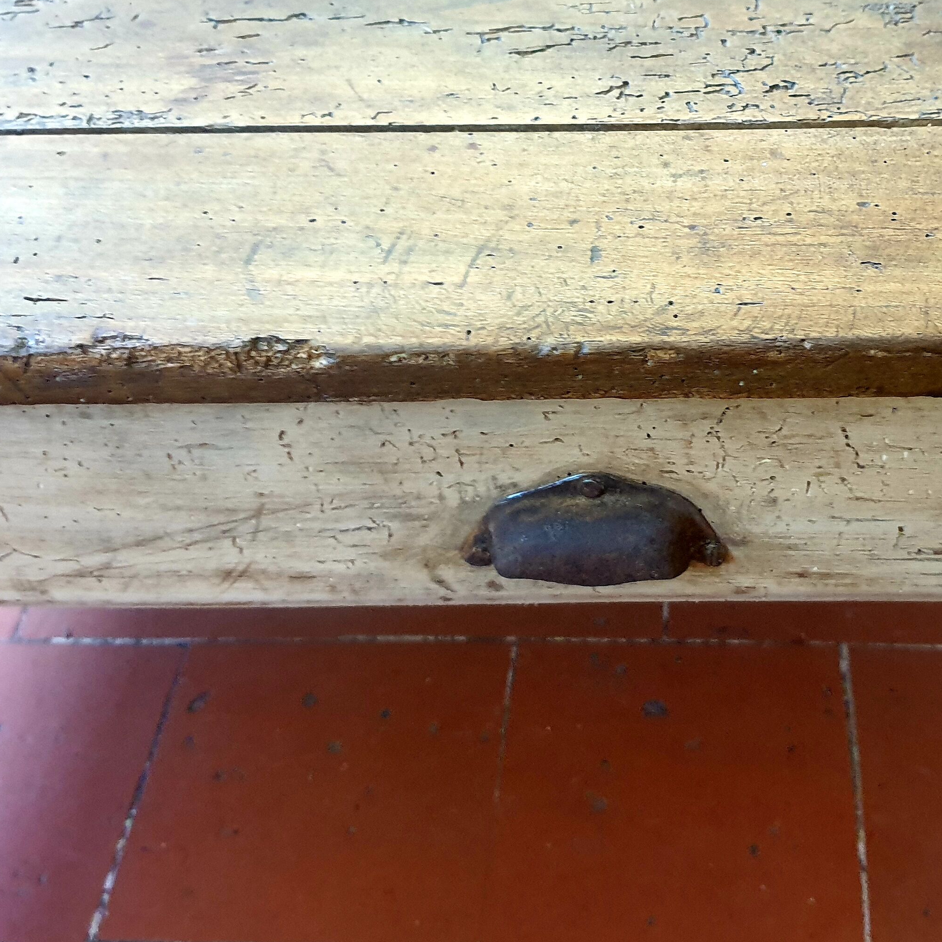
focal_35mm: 46
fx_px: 1416
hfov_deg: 36.5
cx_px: 601
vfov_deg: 36.6
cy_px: 371
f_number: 1.5
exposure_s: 1/23
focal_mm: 4.3
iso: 250
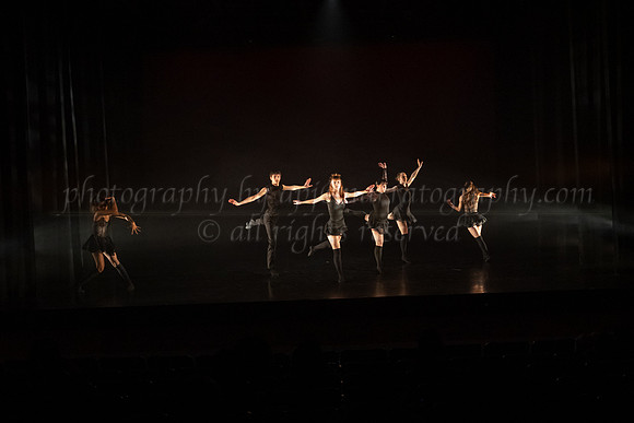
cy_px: 215
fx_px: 781
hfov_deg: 44.2
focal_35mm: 44
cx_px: 333
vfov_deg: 30.3
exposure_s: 1/400
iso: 4000
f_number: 3.2
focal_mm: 39
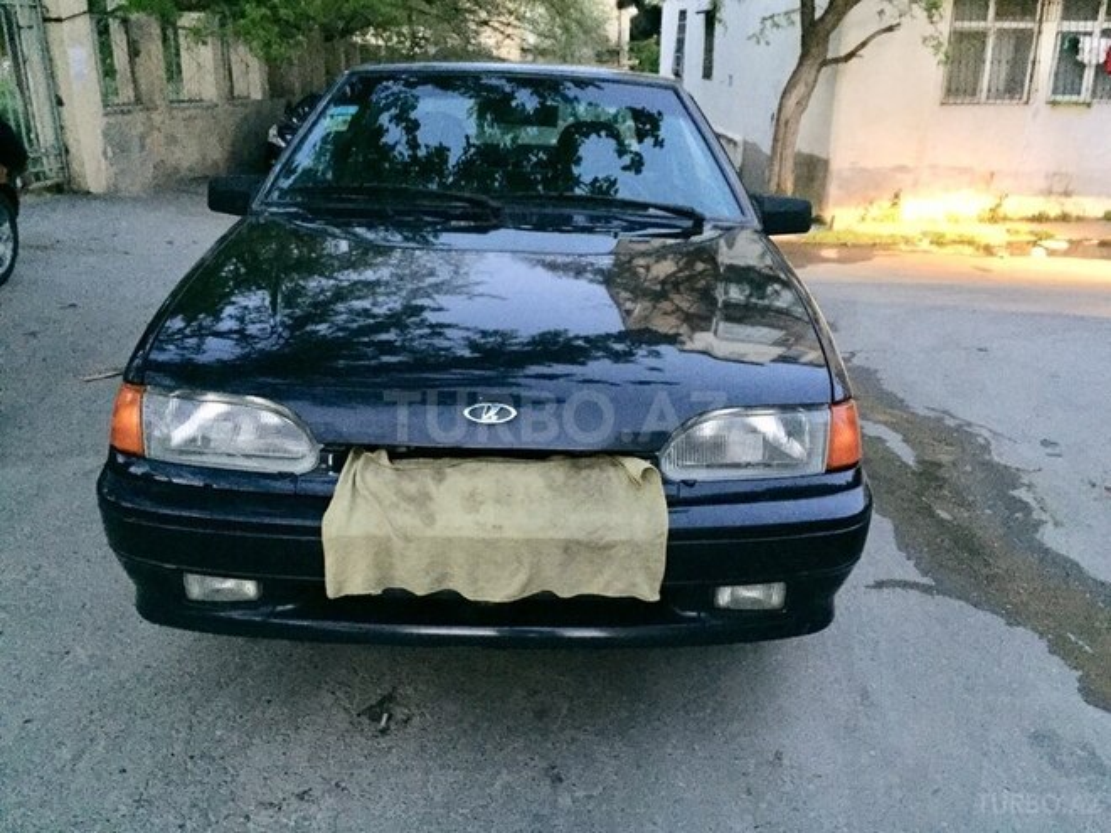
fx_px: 931
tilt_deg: -20.7
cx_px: 556
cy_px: 416
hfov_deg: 61.7
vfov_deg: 48.2
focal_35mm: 29
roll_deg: -0.4
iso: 500
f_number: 2.2
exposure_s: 1/17
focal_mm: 4.15
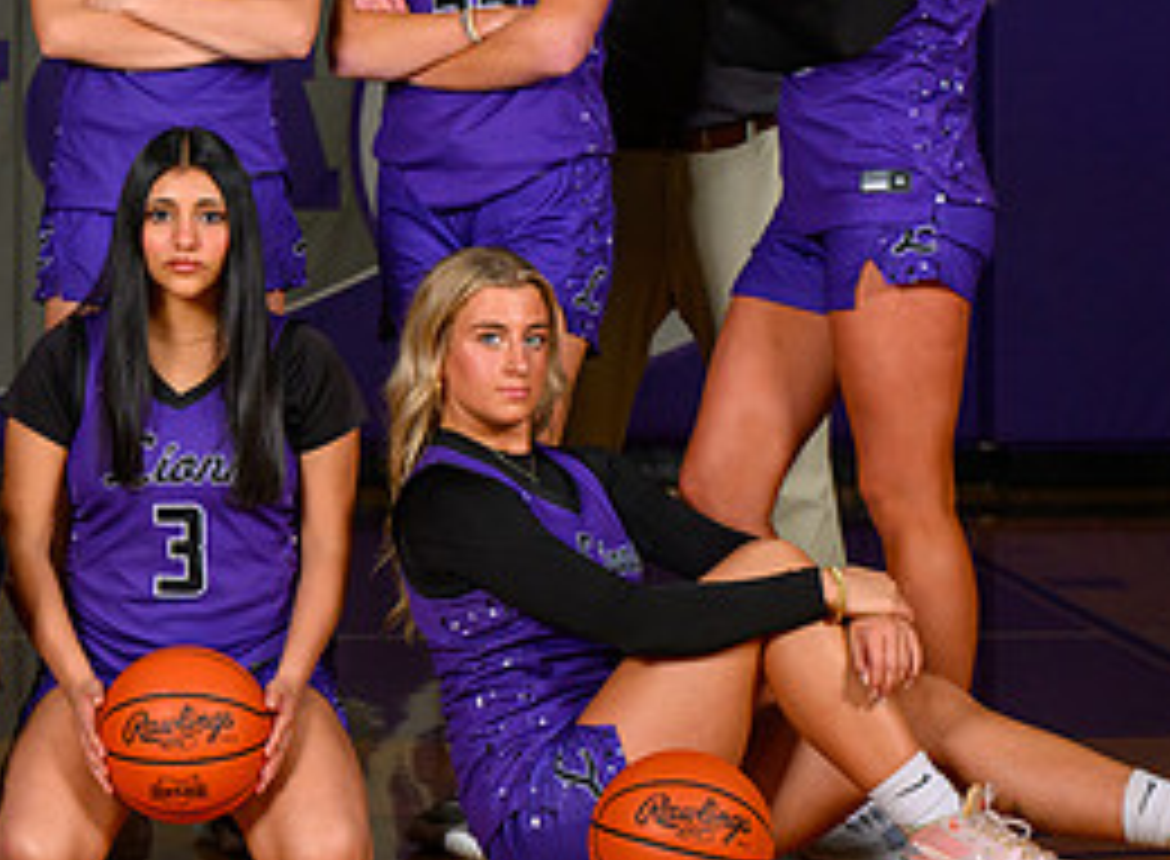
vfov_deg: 8.4
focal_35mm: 174
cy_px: 80
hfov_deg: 11.4
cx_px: 176
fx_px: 5838
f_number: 5
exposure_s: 1/400
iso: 1000
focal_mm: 70
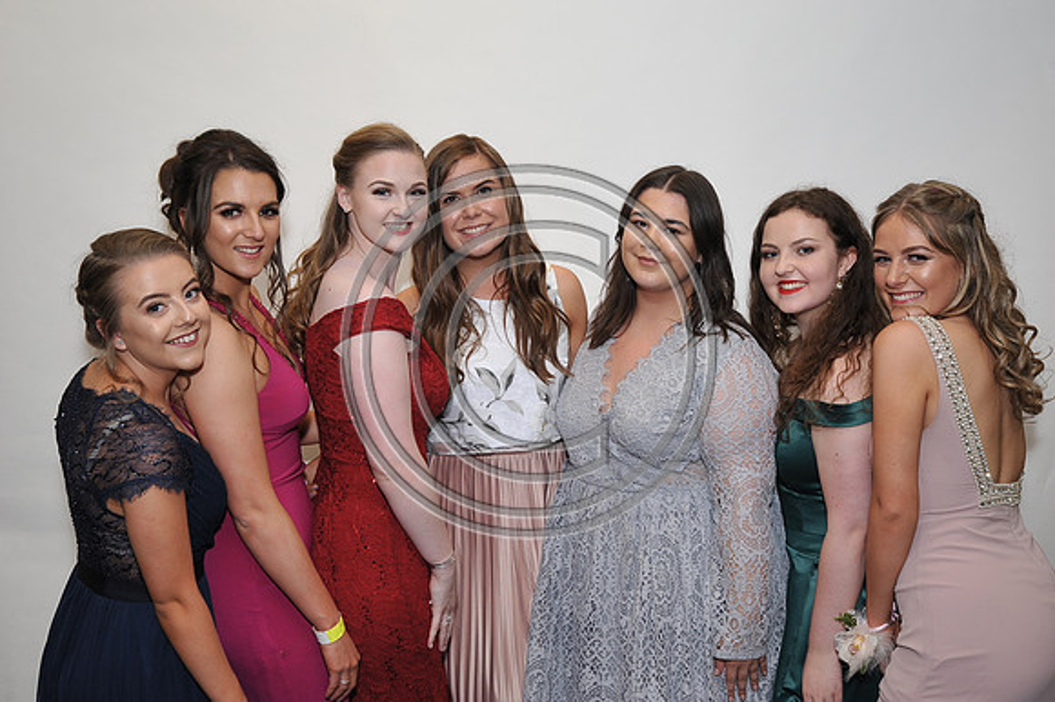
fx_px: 1230
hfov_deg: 46.4
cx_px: 528
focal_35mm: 42
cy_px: 351
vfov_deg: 31.9
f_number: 6.3
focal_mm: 42
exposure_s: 1/60
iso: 800
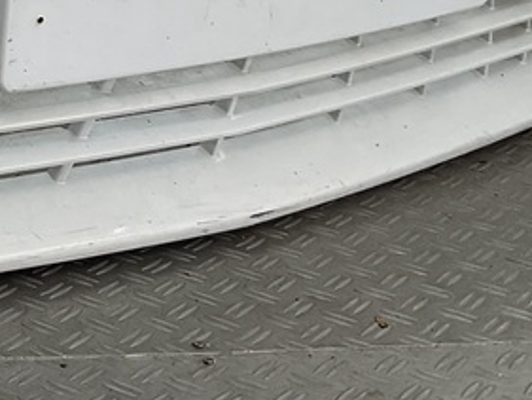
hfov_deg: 17.6
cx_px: -174
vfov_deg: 13.3
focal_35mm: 104
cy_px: -226
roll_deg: +0.9
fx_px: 1599
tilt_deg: -6.6
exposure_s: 1/280
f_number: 1.8
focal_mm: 3
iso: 16
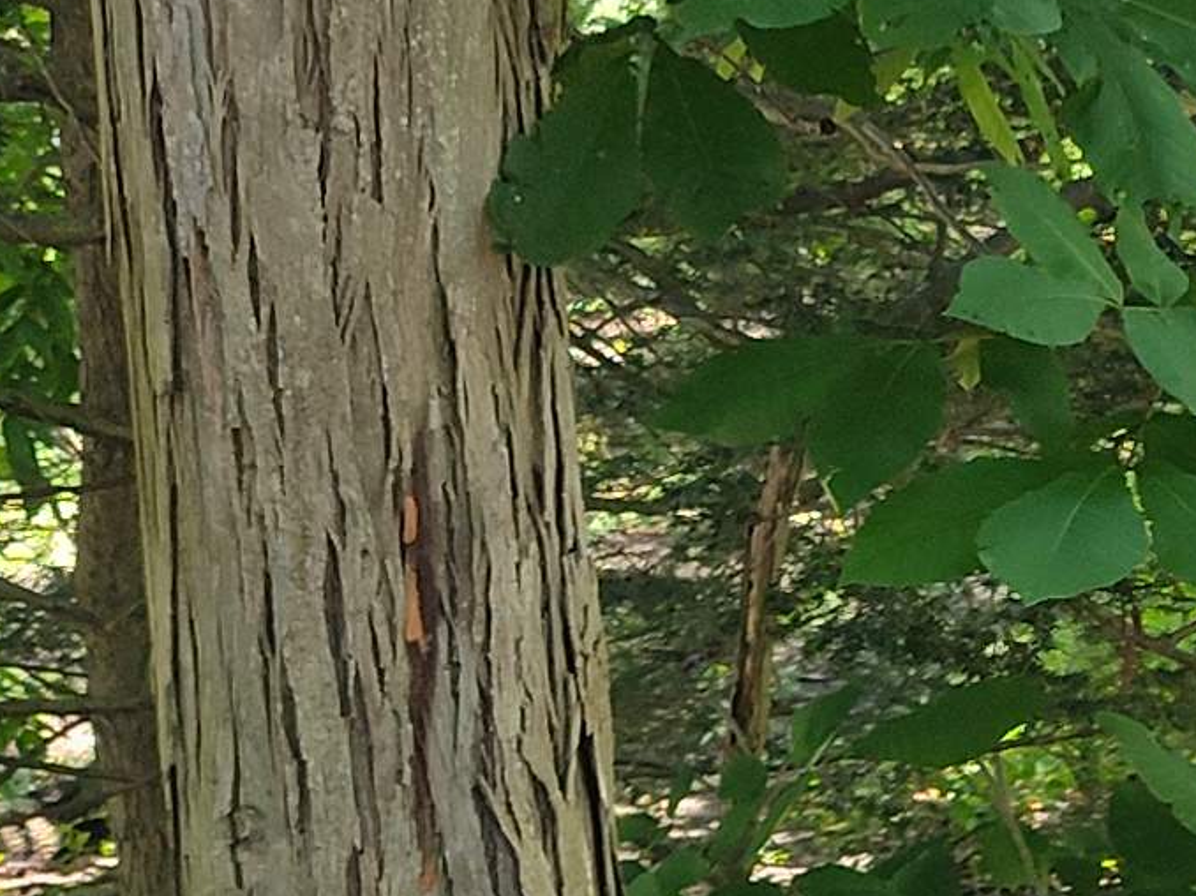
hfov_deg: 14.0
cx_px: 1161
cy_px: 1355
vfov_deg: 10.3
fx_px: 4801
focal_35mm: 139
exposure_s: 1/120
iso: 217
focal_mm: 5.56
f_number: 1.8
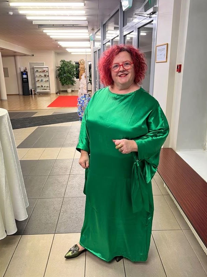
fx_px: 215
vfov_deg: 65.3
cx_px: 104
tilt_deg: -16.4
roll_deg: +0.4
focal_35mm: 27
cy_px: 136
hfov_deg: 51.4
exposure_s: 1/50
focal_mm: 5.7
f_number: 1.5
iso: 80
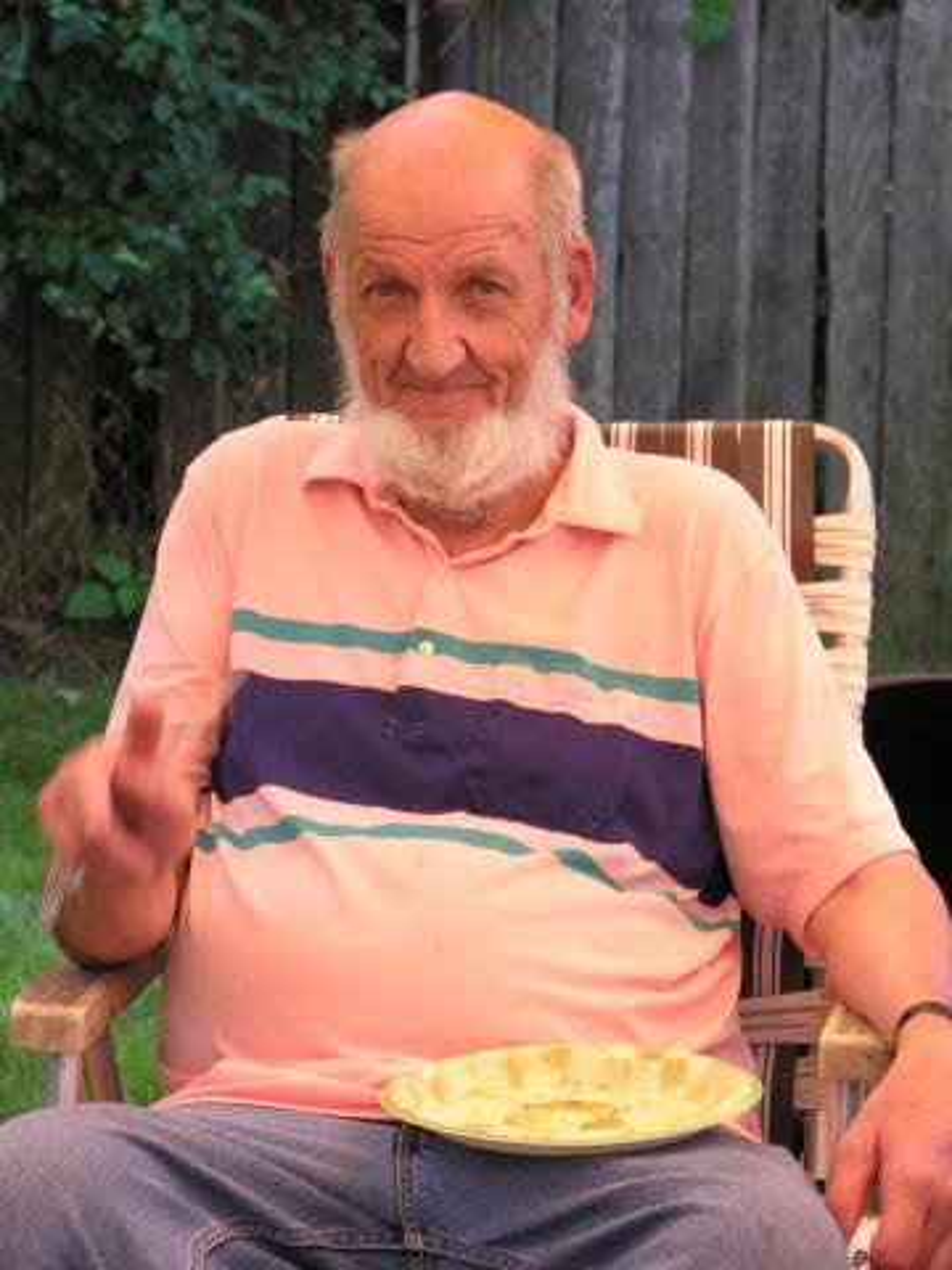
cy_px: 635
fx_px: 5757
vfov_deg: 12.6
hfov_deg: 9.5
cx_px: 476
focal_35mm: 157
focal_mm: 40
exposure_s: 1/65.7
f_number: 4.4
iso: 50
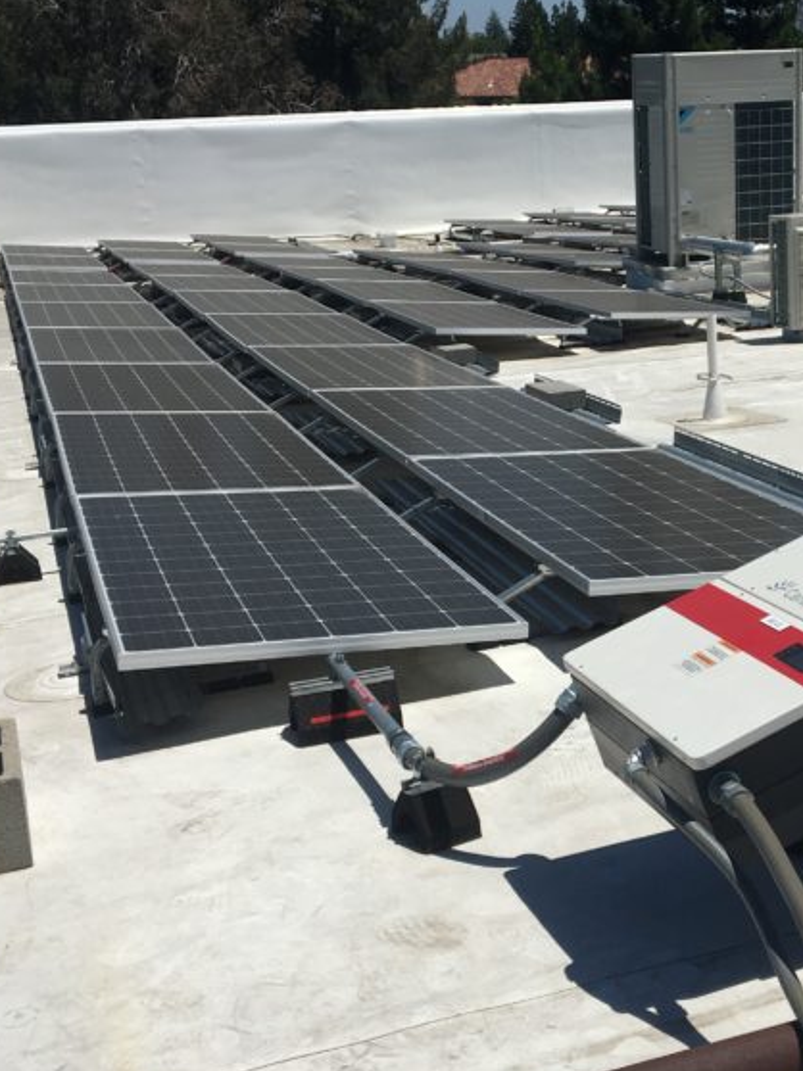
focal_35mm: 52
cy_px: 518
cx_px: 634
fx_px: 1610
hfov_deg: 27.5
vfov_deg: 36.8
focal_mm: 4.15
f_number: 2.2
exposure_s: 1/4274
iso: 25
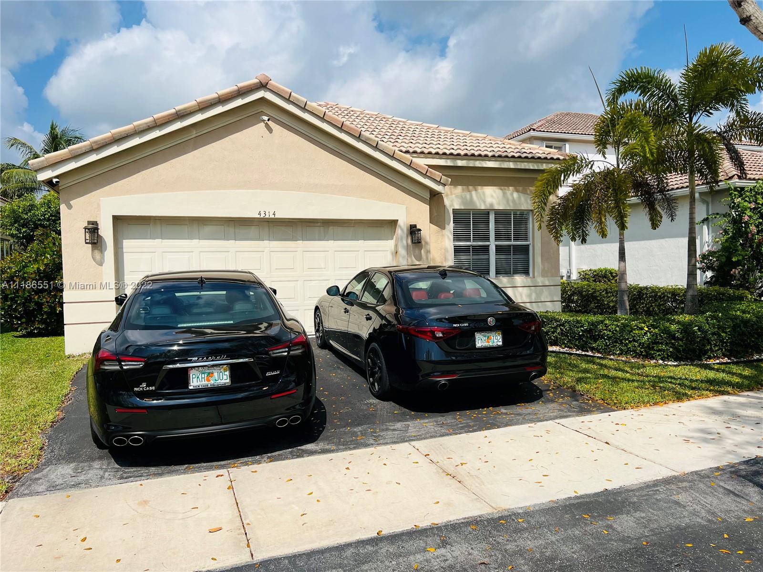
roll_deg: +0.8
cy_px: 286
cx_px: 382
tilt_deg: -2.5
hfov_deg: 67.3
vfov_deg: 53.1
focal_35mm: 26
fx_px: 573
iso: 50
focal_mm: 5.7
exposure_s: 1/6993
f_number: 1.5
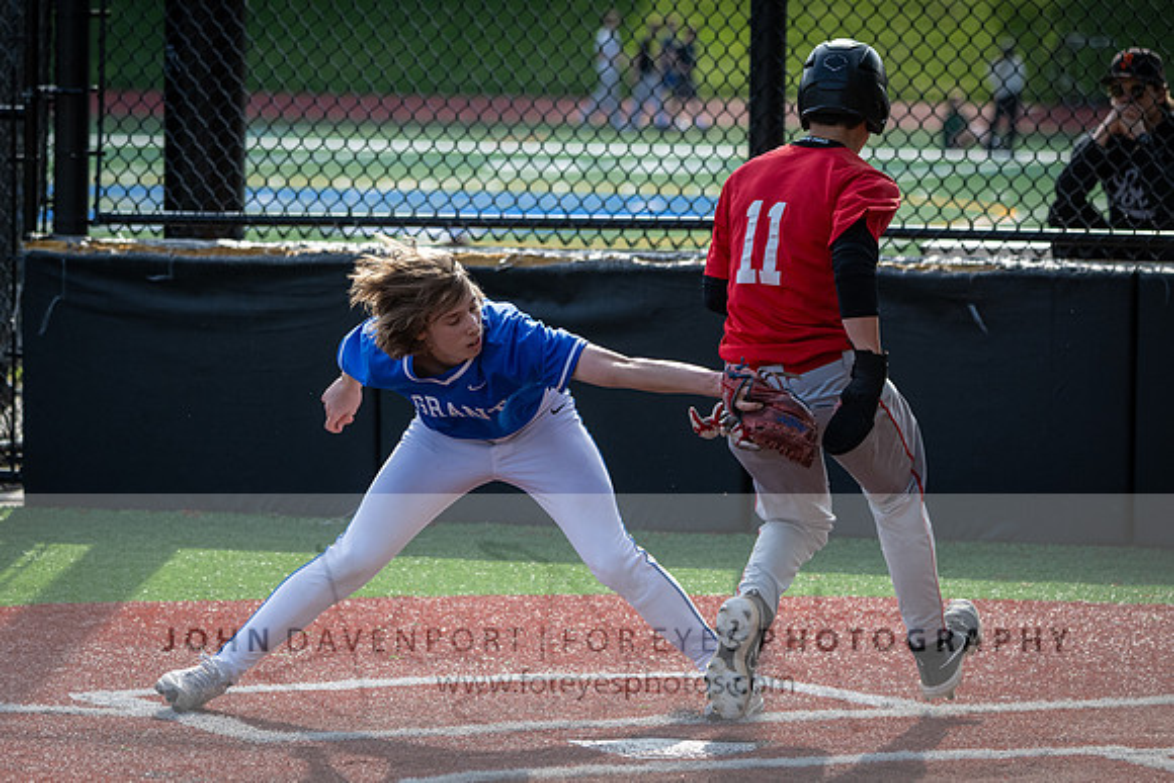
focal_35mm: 248
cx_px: 378
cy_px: 456
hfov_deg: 8.3
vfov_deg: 5.5
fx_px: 8084
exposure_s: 1/2000
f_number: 5.3
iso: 1100
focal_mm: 180
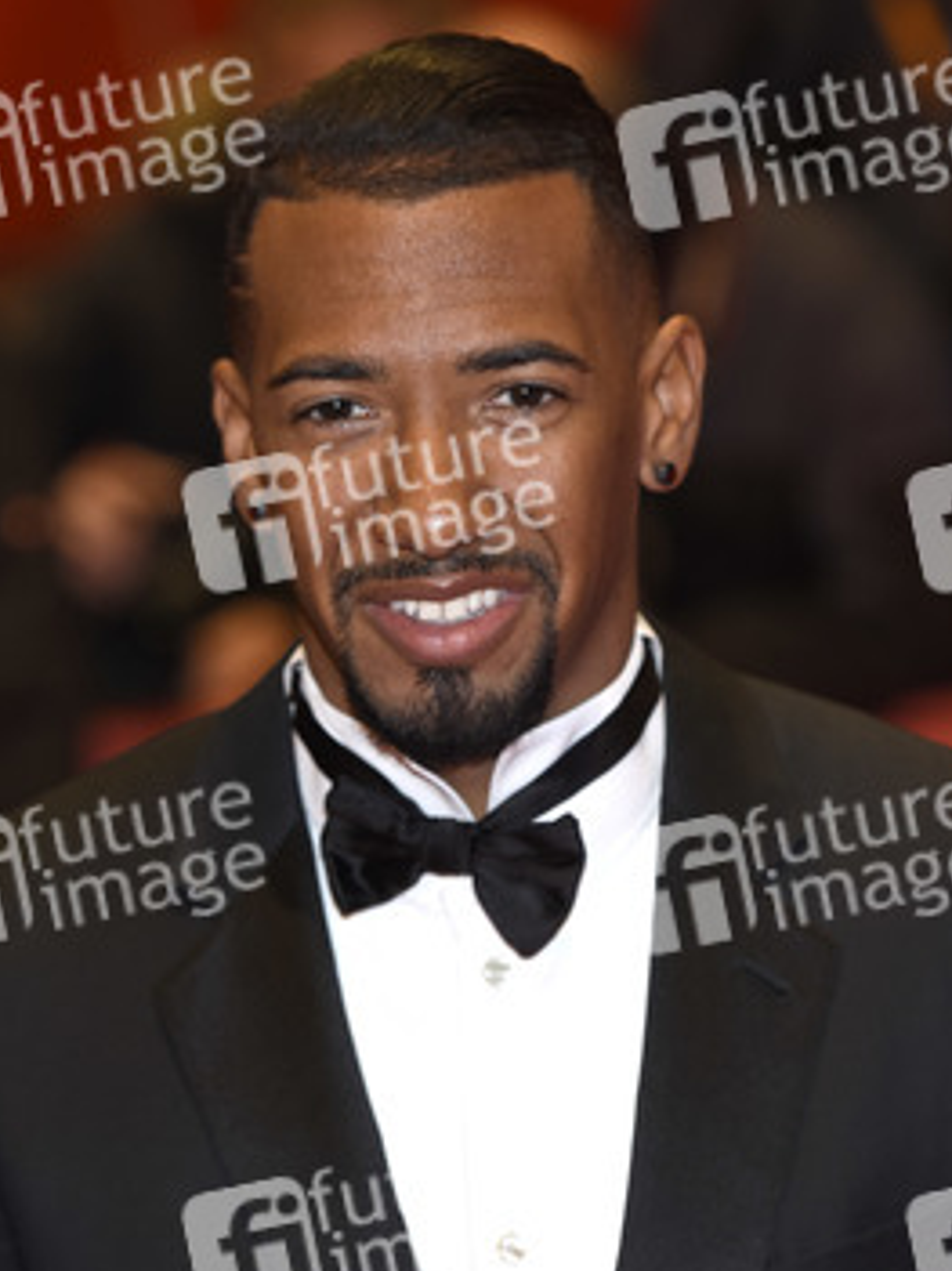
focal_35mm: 206
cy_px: 688
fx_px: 7542
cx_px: 474
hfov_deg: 7.2
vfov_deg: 9.6
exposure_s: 1/320
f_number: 3.5
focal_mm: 125
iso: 400
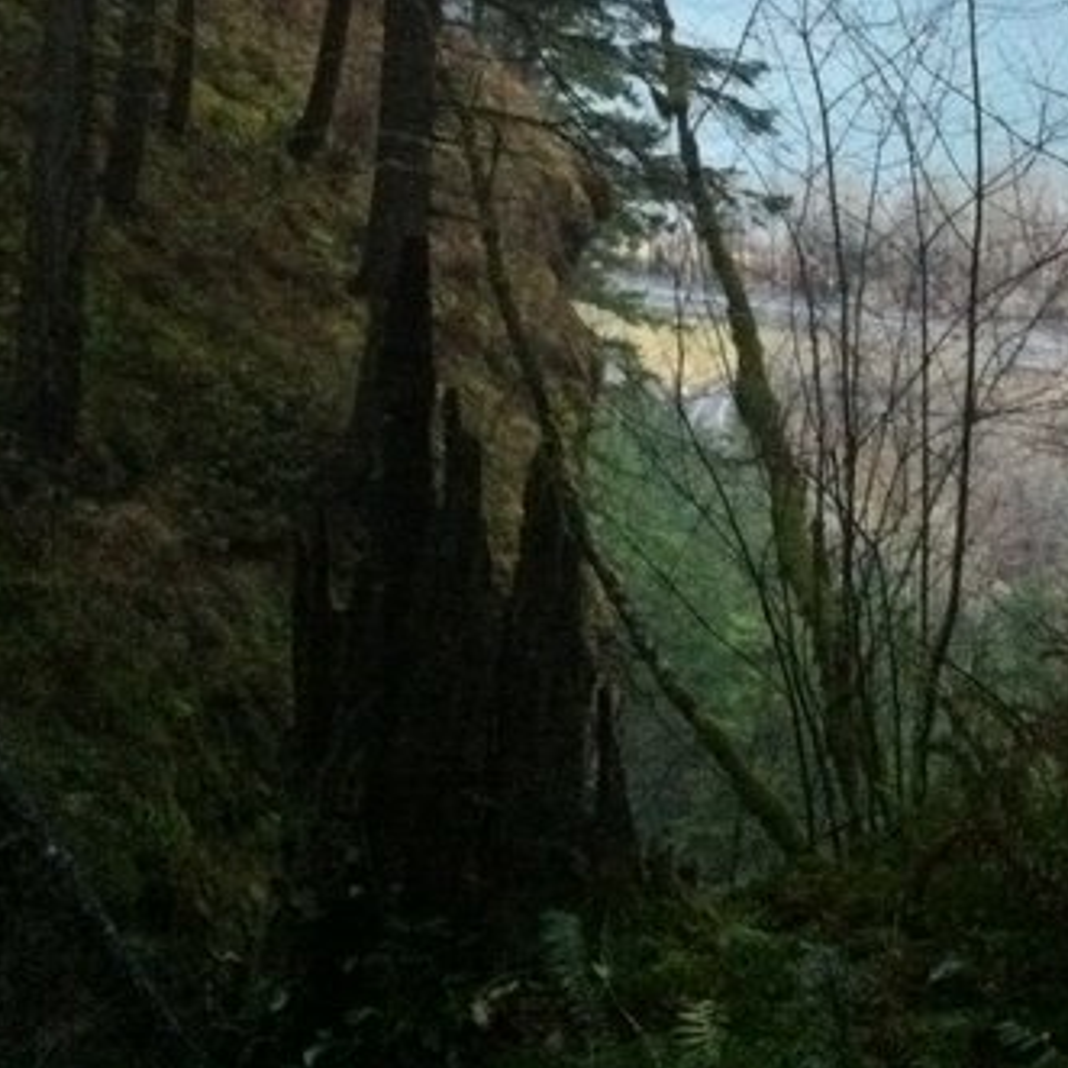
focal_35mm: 84
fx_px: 2932
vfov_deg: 20.0
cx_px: 958
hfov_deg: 20.2
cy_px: -6
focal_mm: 3.85
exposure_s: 1/15
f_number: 2.8
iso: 1000
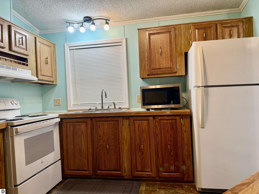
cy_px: 97
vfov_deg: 56.8
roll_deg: +2.2
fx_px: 180
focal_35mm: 24
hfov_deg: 71.6
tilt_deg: -0.1
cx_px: 130
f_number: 1.78
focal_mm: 6.76
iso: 160
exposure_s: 1/120
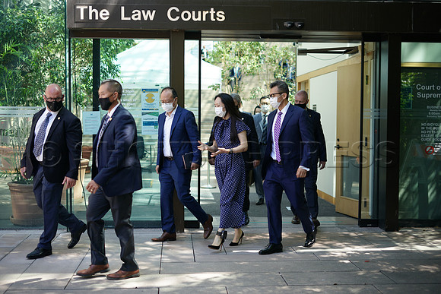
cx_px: 220
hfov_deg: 39.6
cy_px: 147
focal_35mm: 50
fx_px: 613
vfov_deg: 27.0
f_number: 2
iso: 200
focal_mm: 50
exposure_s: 1/500
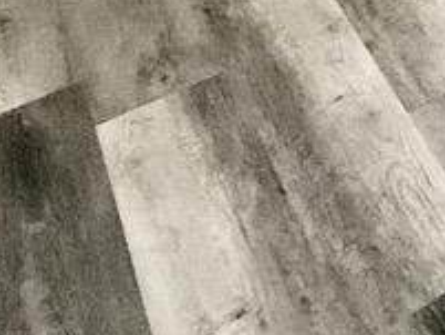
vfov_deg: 11.8
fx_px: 1145
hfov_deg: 14.0
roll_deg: -0.4
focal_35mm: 89
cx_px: 1107
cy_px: -579
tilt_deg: -9.6
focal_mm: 2.22
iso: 200
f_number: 2.2
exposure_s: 1/120
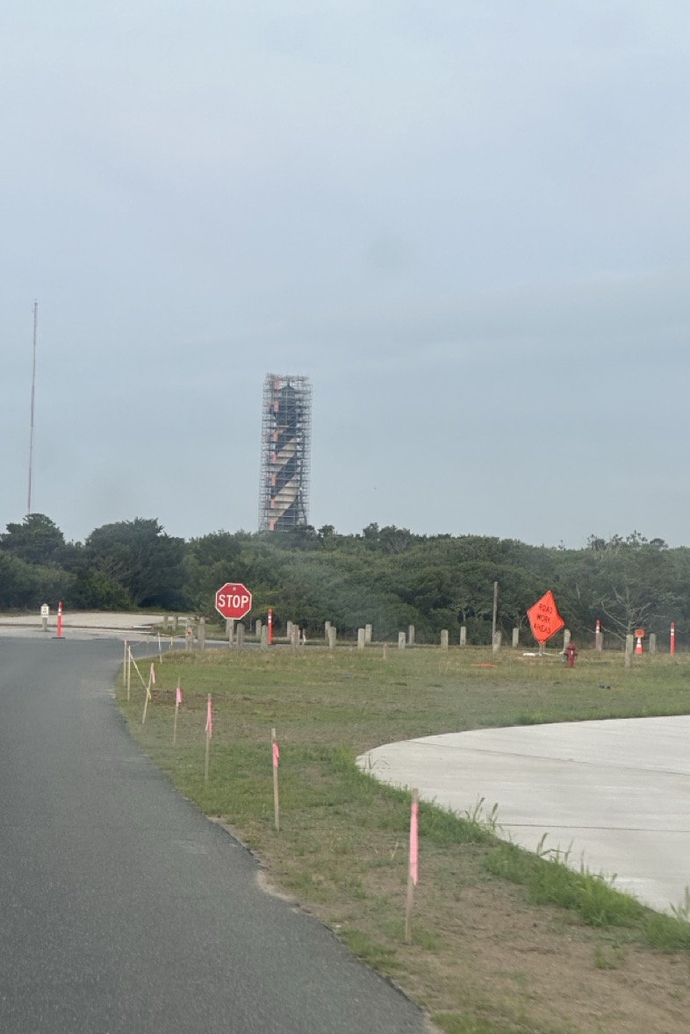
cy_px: 558
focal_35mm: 87
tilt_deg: +2.0
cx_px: 295
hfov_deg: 15.7
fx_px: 2500
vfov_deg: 23.4
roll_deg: -2.2
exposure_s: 1/137
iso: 32
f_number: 2.8
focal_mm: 9
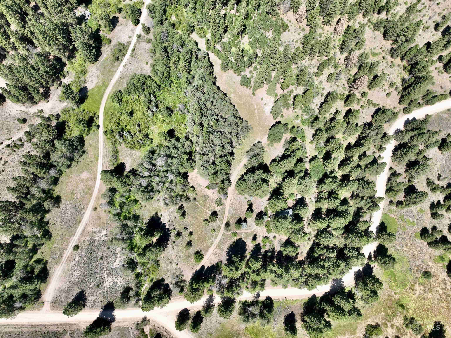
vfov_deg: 56.8
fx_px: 313
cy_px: 169
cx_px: 226
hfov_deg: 71.6
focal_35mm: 24
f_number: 2.8
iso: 100
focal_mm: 12.29
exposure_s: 1/50
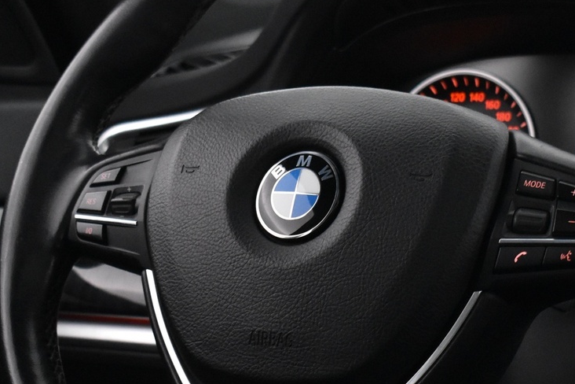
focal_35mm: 116
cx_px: 359
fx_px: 1854
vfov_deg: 11.8
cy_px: 226
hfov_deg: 17.6
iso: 3200
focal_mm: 35
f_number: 4.5
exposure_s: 1/60
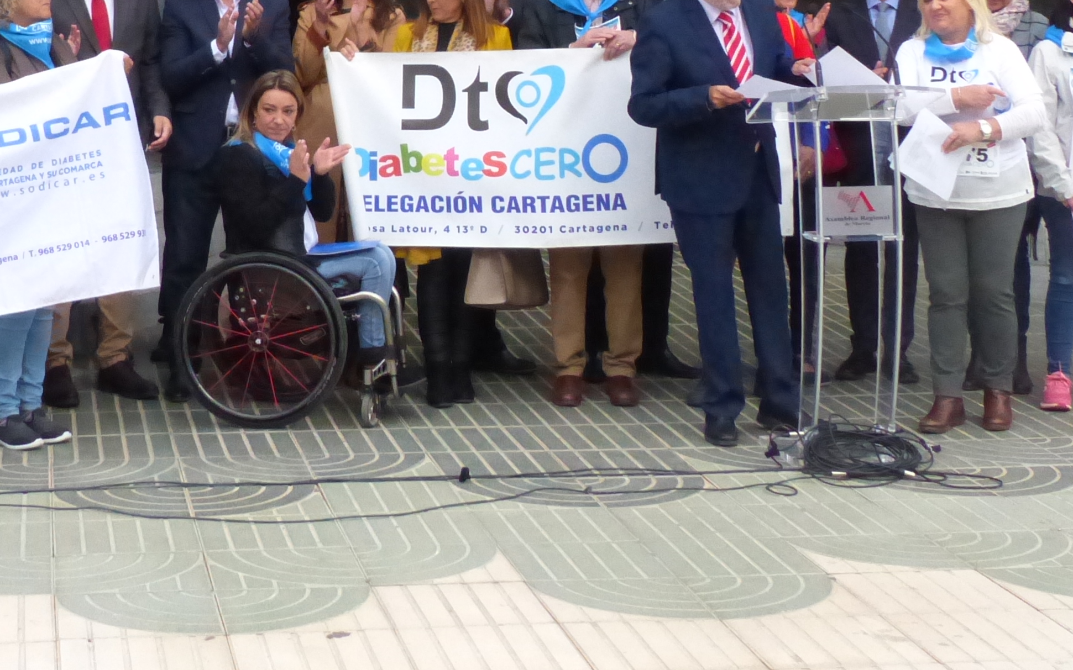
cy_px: -112
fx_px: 2427
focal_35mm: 83
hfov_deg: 24.8
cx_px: 322
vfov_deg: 15.2
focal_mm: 6.8
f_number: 3.2
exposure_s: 1/2000
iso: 800
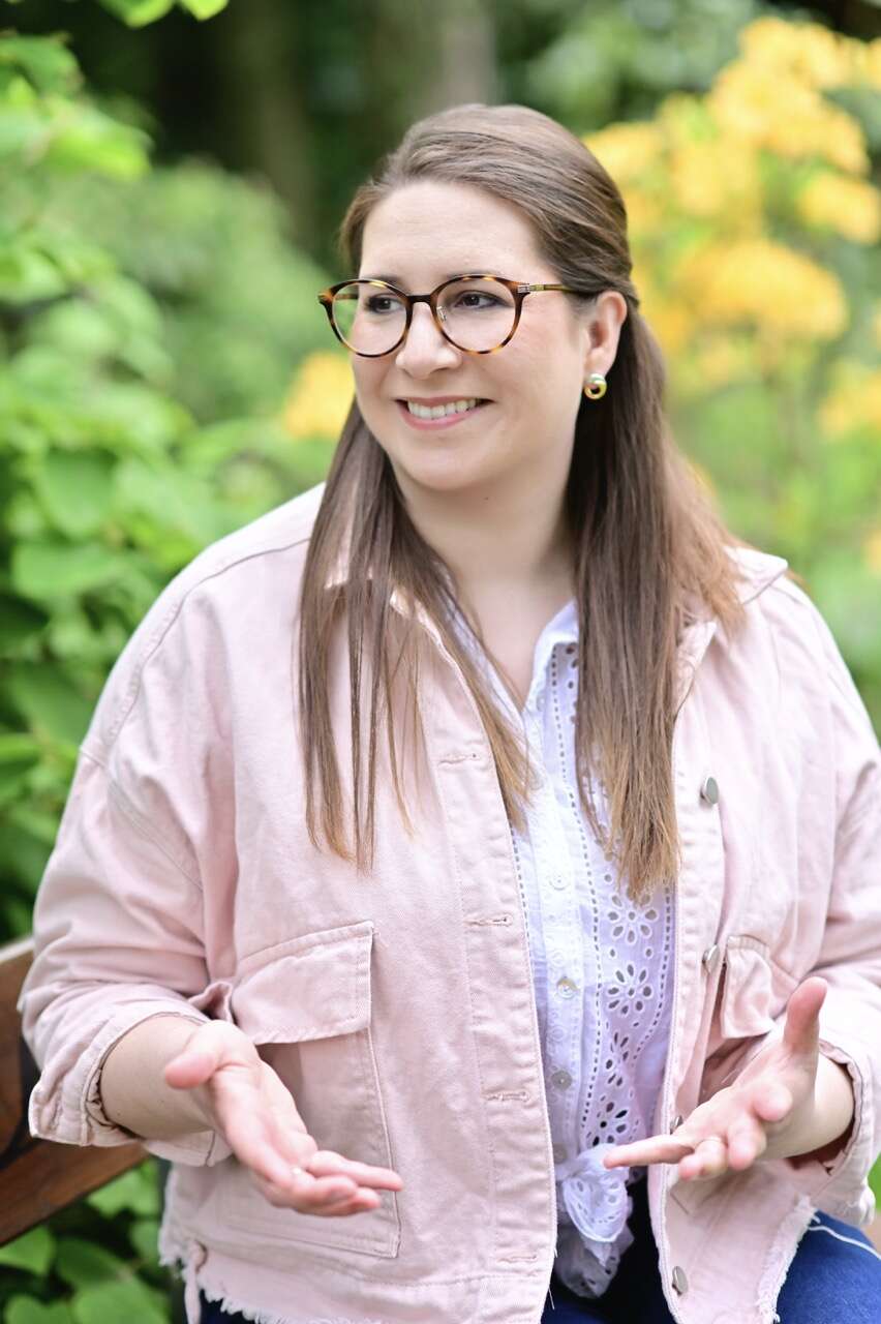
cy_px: 662
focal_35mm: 85
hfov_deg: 16.1
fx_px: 3123
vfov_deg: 23.9
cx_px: 440
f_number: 2
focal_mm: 85
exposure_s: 1/2500
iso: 200
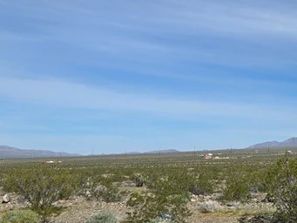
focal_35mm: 69
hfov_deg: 27.8
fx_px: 592
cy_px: 125
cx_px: 223
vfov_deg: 21.3
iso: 25
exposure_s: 1/3512
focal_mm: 5.4
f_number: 1.8
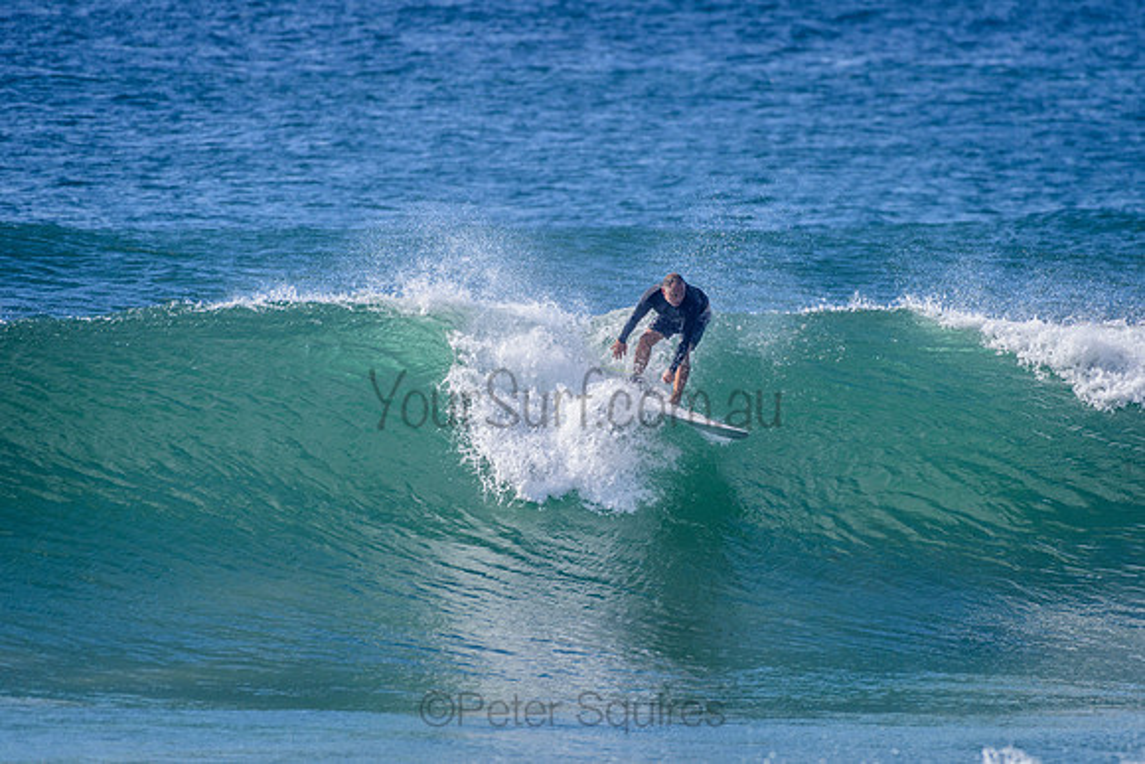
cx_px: 661
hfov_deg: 3.4
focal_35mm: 612
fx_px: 19482
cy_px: 391
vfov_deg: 2.2
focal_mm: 500
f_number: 5.6
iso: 200
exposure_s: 1/2000
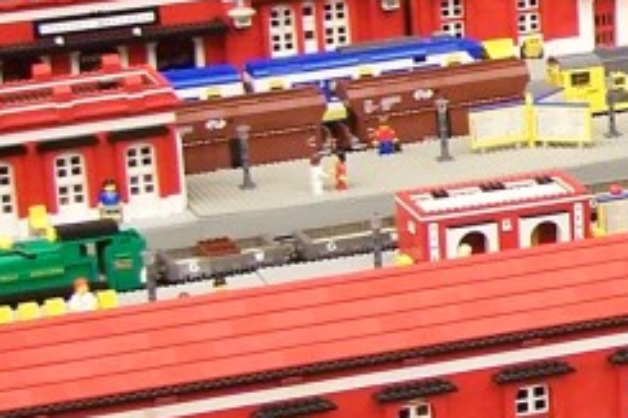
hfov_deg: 11.1
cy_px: 208
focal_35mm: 174
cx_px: 1077
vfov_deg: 7.9
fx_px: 3033
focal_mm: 6.7
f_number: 2.8
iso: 80
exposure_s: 1/2
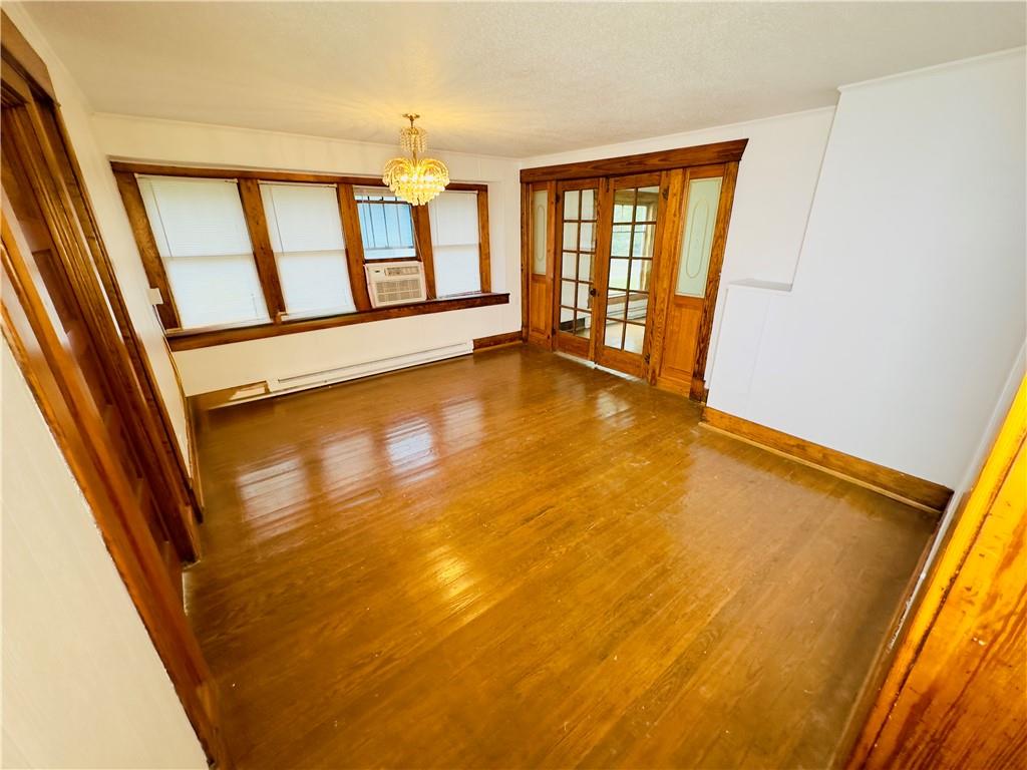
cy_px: 385
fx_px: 415
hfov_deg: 102.1
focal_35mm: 14
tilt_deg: -20.7
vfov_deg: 85.7
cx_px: 514
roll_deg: +0.2
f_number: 2.2
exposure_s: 1/120
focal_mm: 2.22
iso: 200
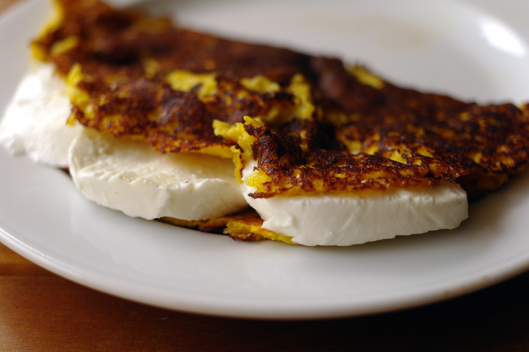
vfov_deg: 29.2
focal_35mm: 46
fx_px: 676
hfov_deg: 42.8
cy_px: 176
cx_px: 264
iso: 100
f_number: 2.2
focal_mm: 30
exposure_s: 1/1250
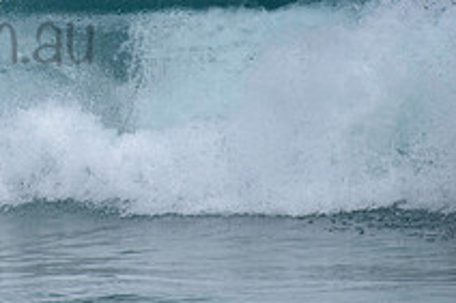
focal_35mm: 1369
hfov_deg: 1.5
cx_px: -133
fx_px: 17327
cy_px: 14
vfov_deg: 1.0
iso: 250
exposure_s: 1/2000
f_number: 5.6
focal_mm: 500
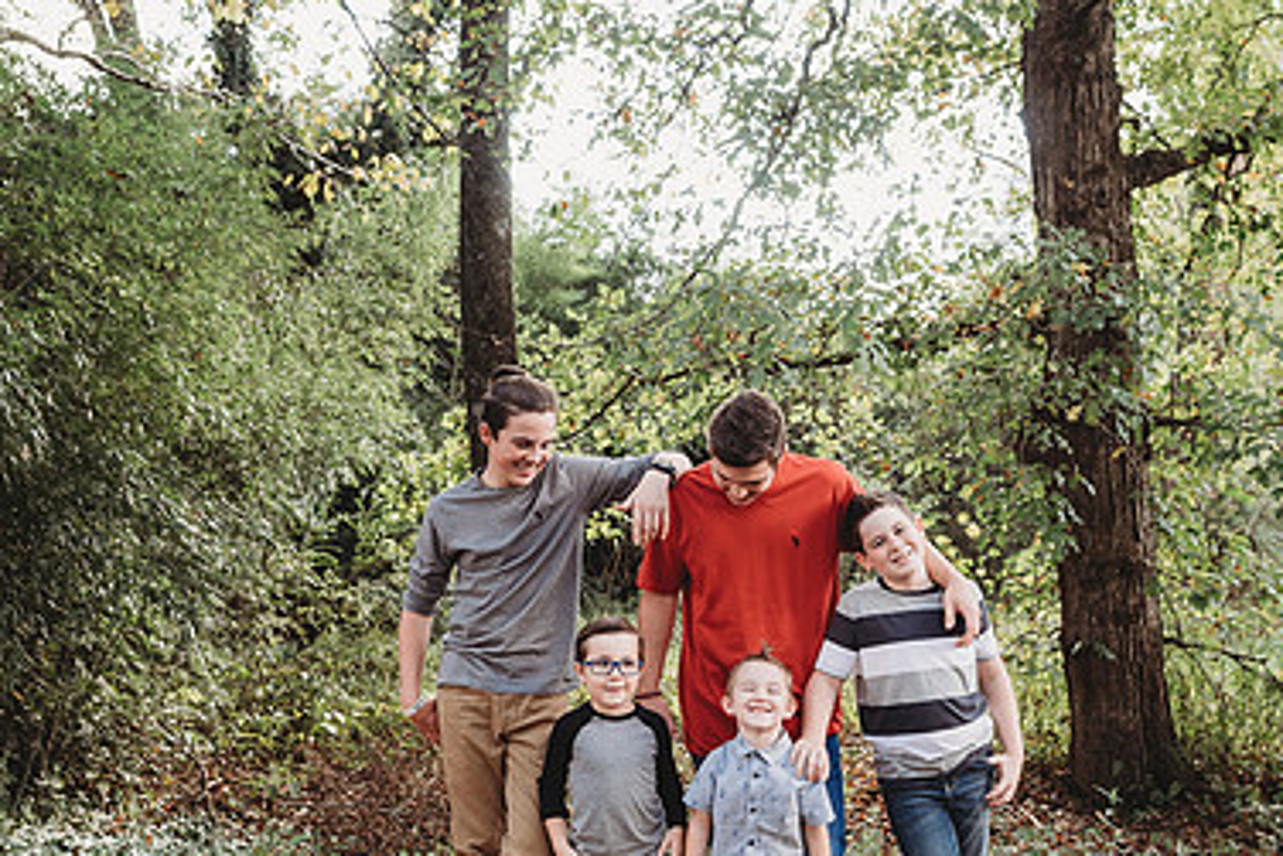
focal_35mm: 37
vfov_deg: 35.9
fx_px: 1319
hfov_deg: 51.7
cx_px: 740
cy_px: 500
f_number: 3.2
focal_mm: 24
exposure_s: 1/250
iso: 500
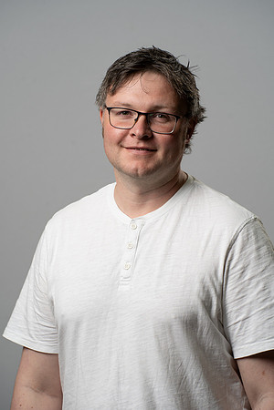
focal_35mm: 164
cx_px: 137
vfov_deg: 12.5
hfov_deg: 8.4
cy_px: 205
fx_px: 1872
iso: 160
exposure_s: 1/160
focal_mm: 164
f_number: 7.1
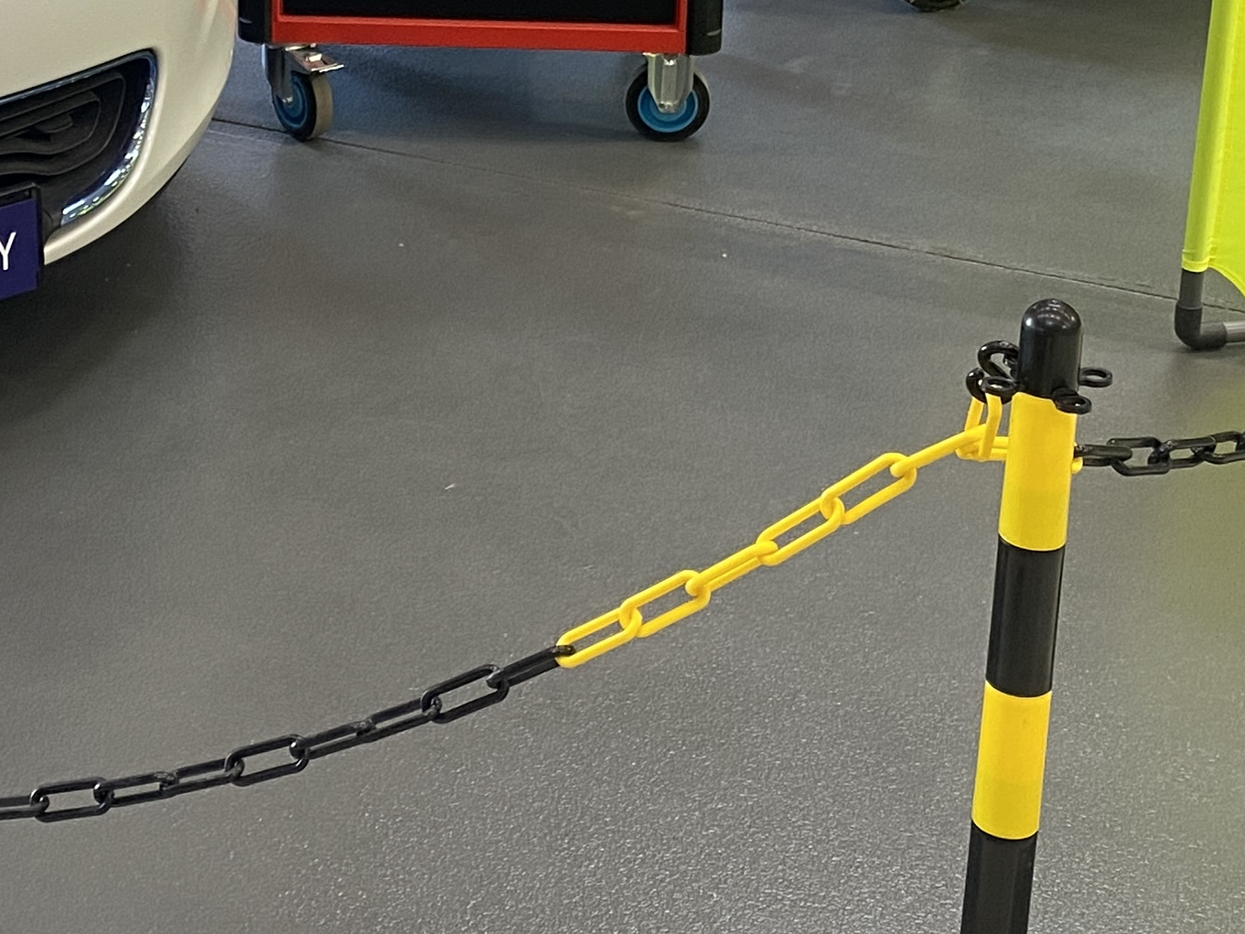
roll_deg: +0.0
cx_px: 252
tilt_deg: -20.6
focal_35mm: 77
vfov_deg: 18.7
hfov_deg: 24.9
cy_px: 53
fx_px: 2770
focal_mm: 4.25
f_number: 1.8
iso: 125
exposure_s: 1/65
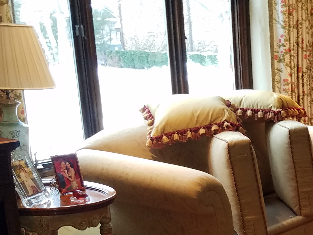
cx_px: 376
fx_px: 669
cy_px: 244
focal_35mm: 74
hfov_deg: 24.0
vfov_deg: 19.2
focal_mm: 4.2
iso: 125
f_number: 1.7
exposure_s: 1/24
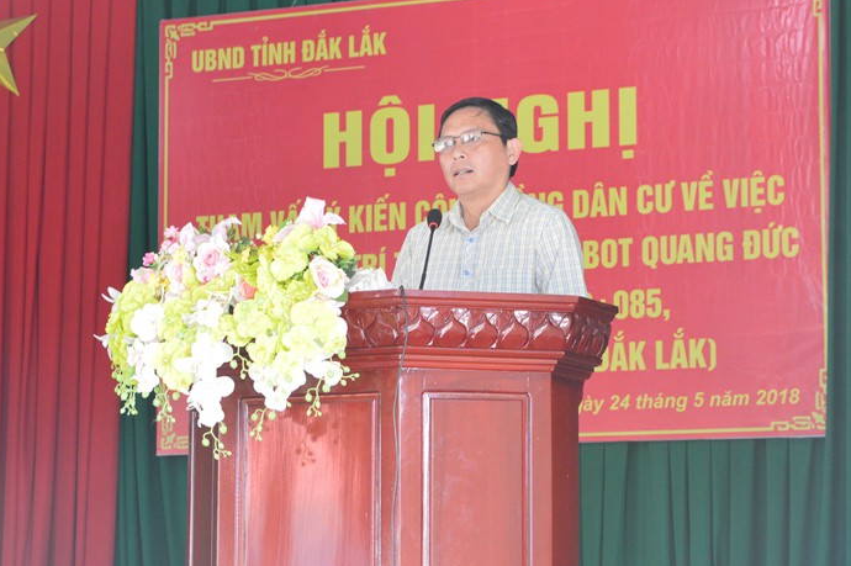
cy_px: 329
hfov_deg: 20.8
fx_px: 2315
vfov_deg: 13.9
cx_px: 480
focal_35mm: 98
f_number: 5.6
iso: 800
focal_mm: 44
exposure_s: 1/15
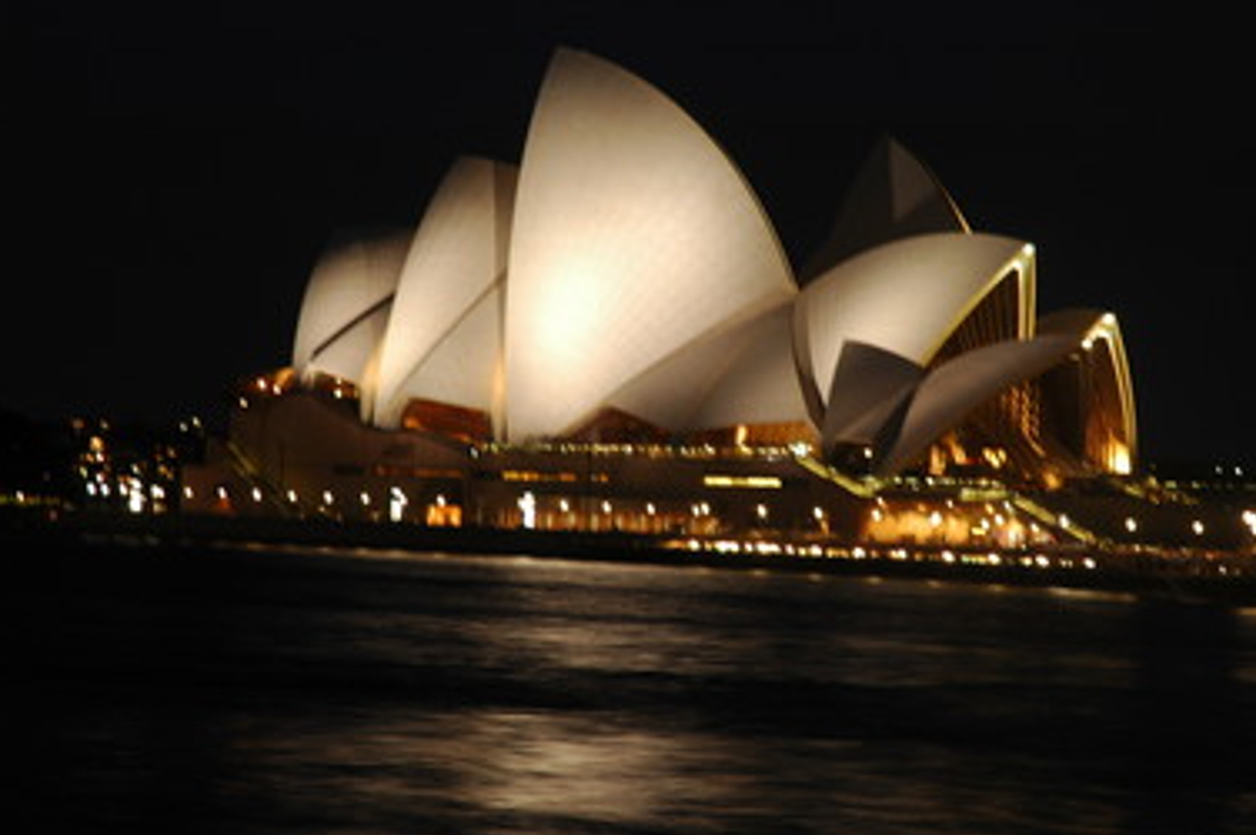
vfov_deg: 10.2
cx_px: 675
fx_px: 4671
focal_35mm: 134
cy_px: 372
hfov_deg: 15.3
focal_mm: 70
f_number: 5.6
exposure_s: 2.5
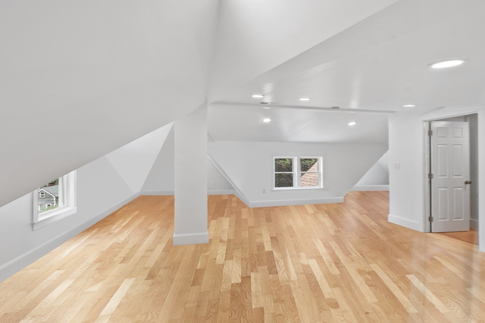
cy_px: 162
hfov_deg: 100.4
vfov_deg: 77.3
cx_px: 242
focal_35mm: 15
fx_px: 202
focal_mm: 10
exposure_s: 1/5
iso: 320
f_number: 8
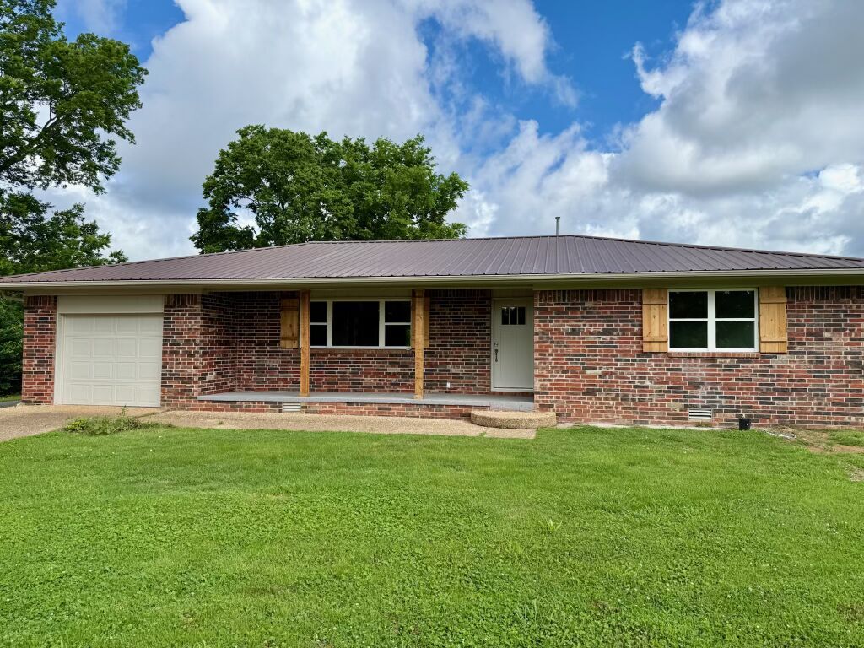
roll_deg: -0.6
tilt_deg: +2.3
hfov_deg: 71.6
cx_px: 432
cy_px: 324
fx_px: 599
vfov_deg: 56.8
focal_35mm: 24
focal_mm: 6.76
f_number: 1.78
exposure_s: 1/3759
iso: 80
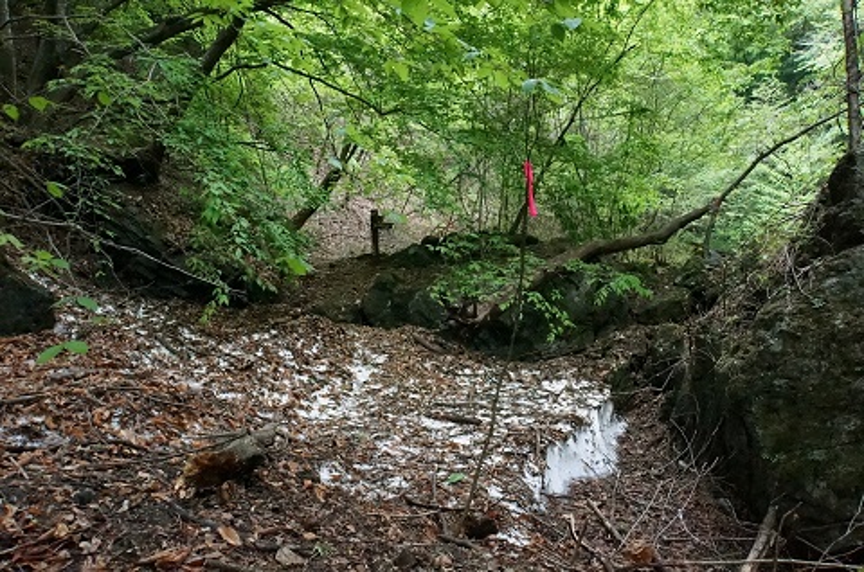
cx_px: 432
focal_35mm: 31
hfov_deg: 60.8
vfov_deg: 42.5
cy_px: 286
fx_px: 737
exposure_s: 1/400
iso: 12800
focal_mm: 20.5
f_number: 8
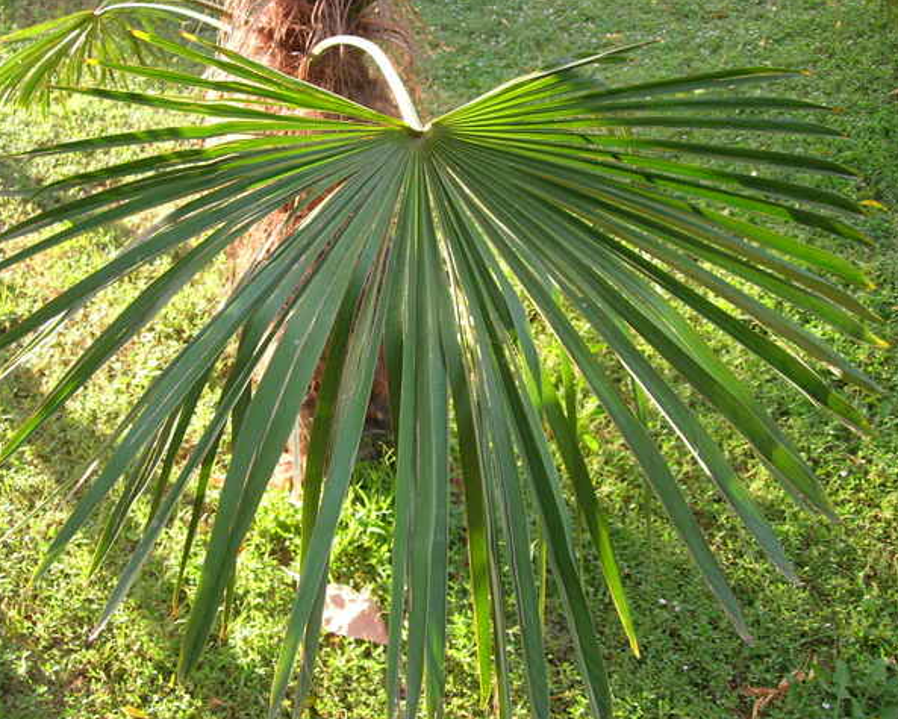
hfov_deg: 45.7
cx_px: 421
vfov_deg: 37.4
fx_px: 1064
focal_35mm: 40
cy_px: 357
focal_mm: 7.8
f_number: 2.8
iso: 64
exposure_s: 1/38.3
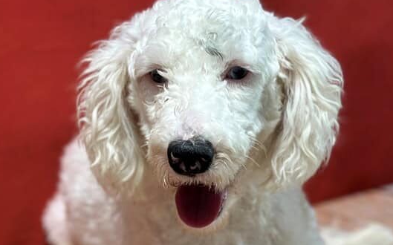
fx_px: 824
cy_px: 215
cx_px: 264
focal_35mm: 77
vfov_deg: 16.7
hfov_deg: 26.7
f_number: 1.8
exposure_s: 1/115
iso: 125
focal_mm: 6.9
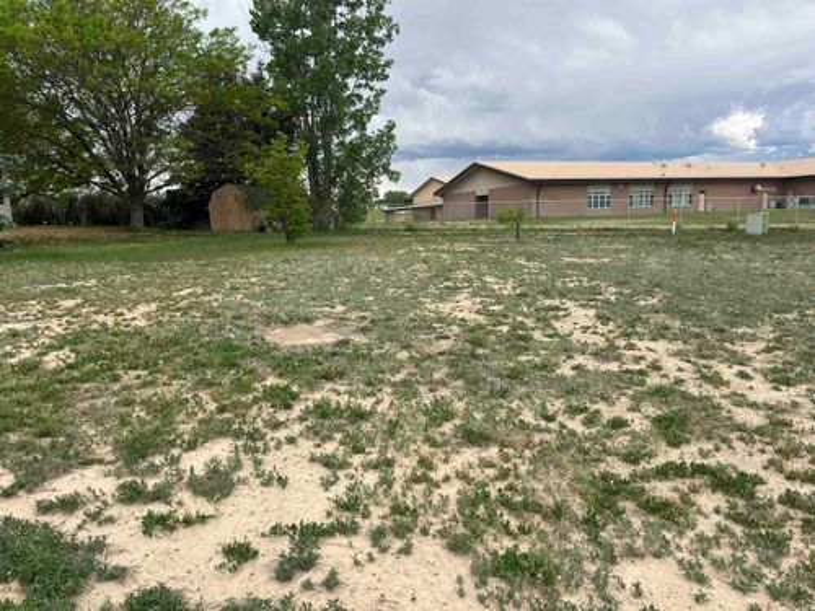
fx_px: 612
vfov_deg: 53.1
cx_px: 408
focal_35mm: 26
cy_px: 306
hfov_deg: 67.3
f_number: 1.6
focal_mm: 5.1
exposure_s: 1/1832
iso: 50
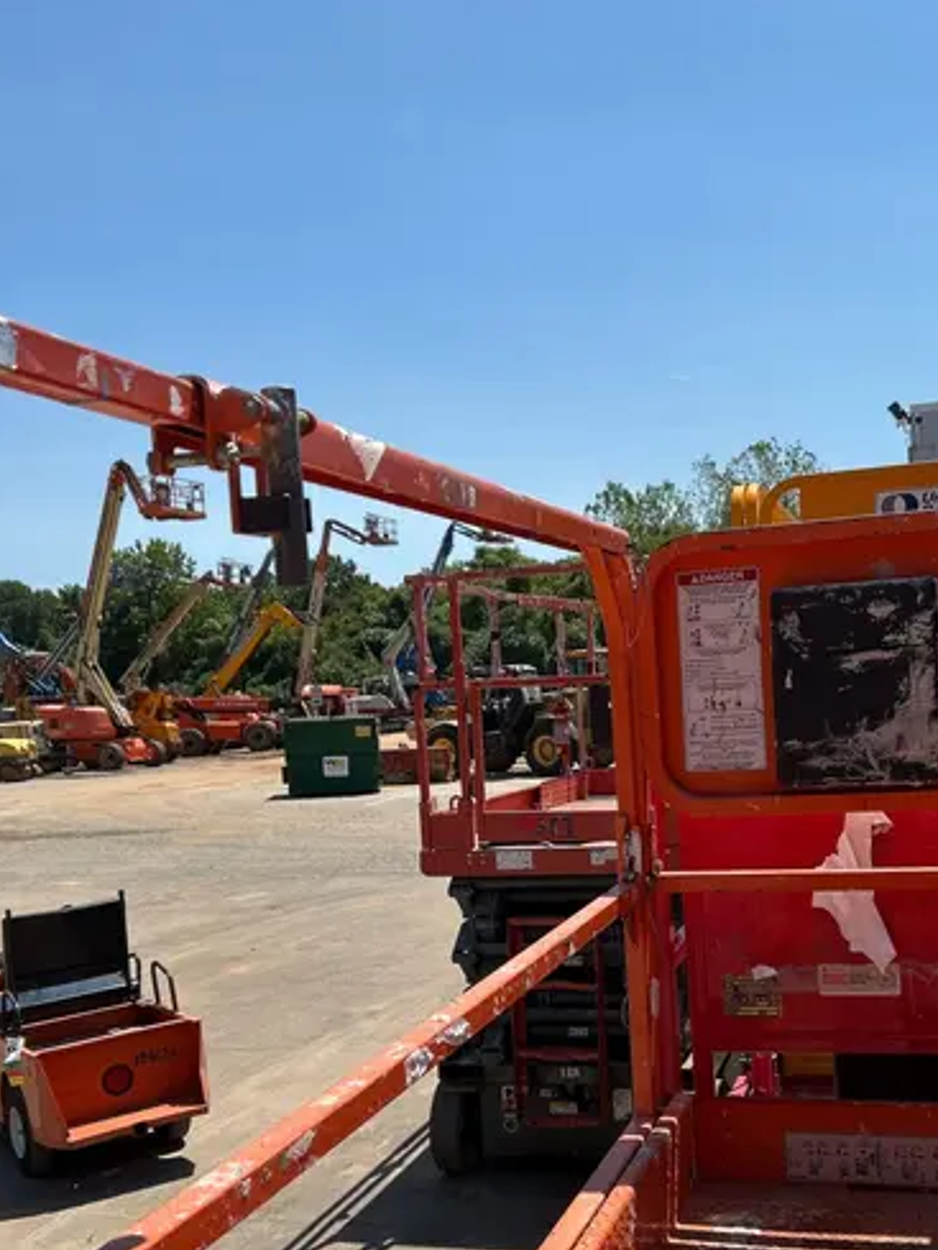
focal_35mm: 39
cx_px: 555
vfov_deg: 47.3
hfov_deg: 36.7
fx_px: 1408
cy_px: 806
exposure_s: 1/4831
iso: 50
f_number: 1.5
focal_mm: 5.7
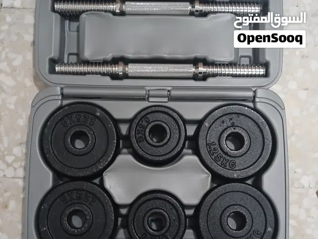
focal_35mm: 26
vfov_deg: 53.1
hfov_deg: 67.3
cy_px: 120
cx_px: 159
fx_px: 239
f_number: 1.8
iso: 500
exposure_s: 1/25.1
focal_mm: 3.98
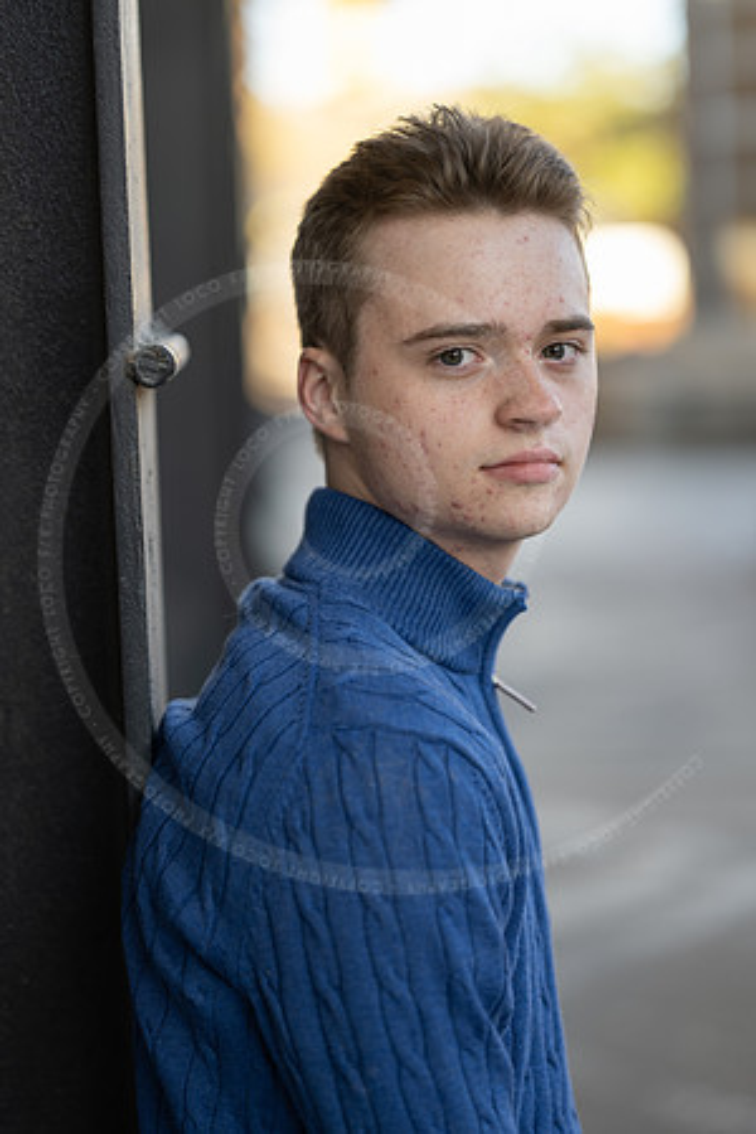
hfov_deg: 16.1
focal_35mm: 85
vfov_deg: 23.9
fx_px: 2677
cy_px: 567
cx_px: 378
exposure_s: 1/250
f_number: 1.8
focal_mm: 85
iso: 100
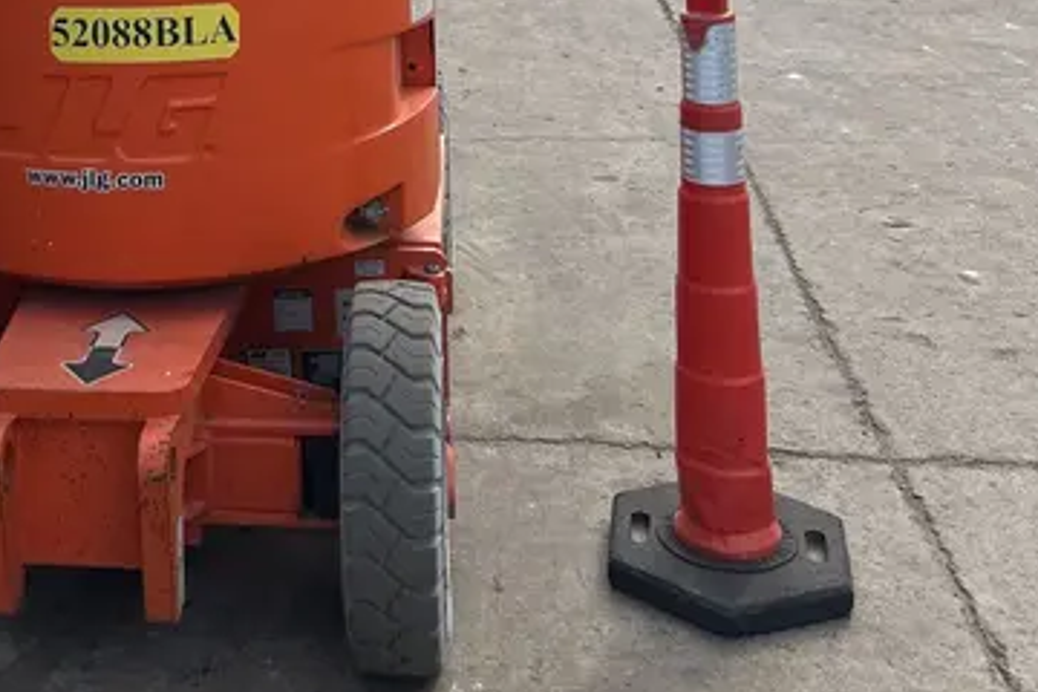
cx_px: 271
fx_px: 1586
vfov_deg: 21.1
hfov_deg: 35.5
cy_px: -319
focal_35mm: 55
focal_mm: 5.7
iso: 50
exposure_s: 1/3460
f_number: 1.5
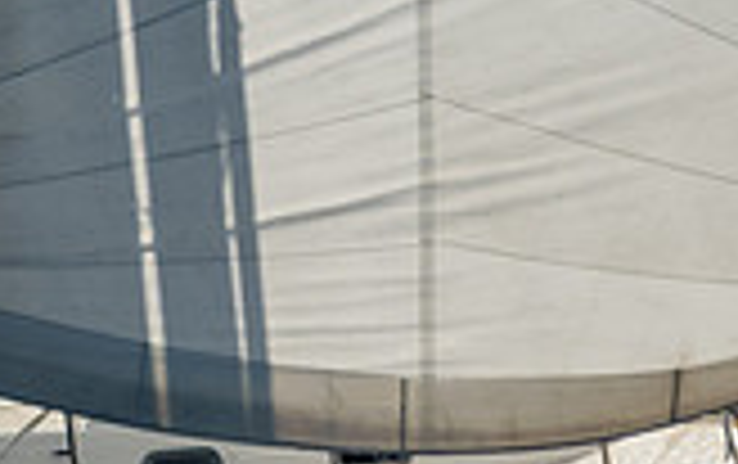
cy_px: -428
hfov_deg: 1.5
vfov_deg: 1.0
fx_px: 27250
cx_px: -753
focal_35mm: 1353
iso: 160
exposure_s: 1/1000
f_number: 6.3
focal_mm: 140
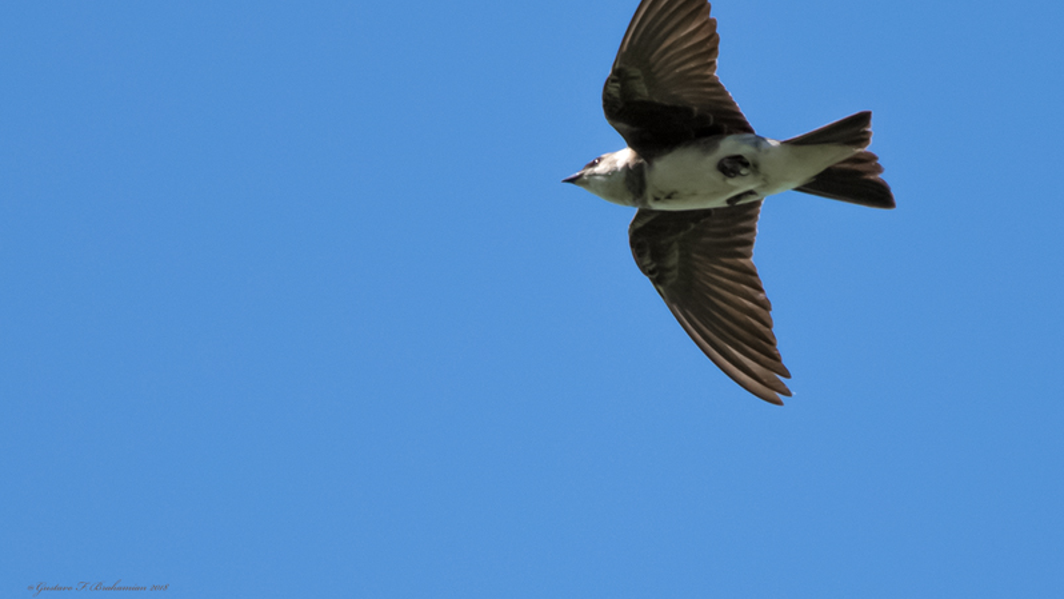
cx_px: 532
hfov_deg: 3.4
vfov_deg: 1.9
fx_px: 17775
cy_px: 255
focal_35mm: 630
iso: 560
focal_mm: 400
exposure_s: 1/1600
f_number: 6.3
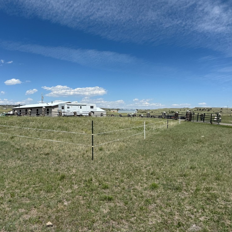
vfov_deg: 55.6
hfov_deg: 55.2
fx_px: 220
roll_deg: -1.1
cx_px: 92
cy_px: 114
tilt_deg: +0.0
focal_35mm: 29
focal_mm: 6.76
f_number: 1.78
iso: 80
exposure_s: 1/7353
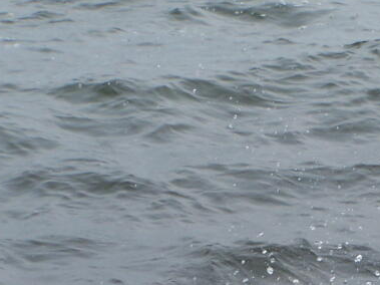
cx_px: 489
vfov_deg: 4.7
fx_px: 3468
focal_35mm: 316
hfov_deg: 6.2
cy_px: 358
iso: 80
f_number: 4.5
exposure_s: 1/640
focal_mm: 19.4
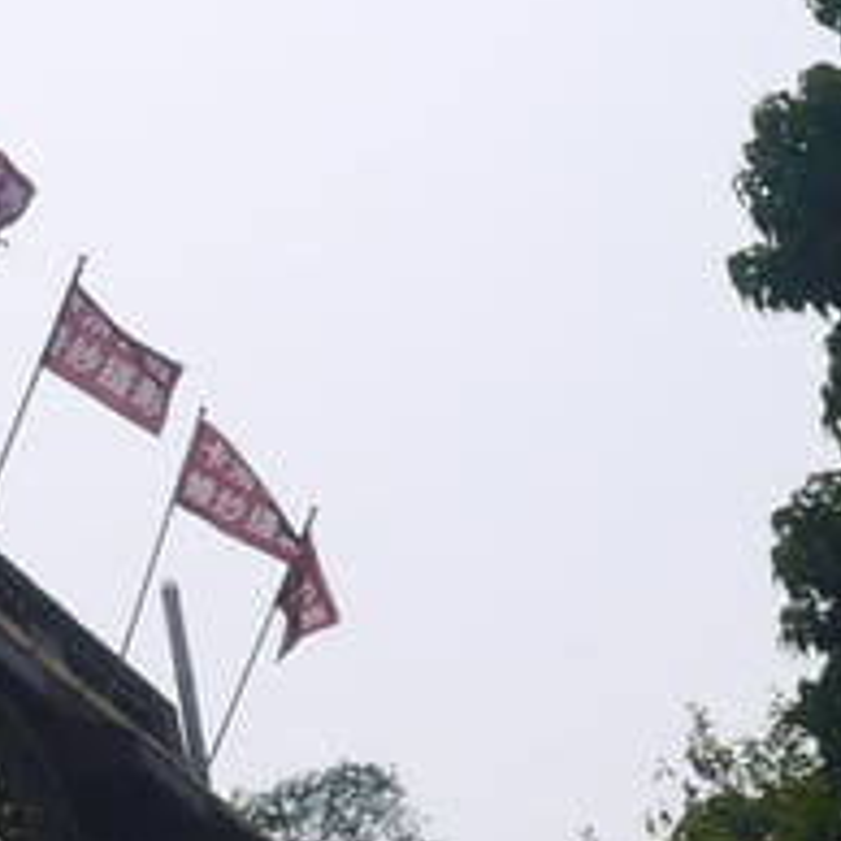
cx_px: -1240
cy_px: 251
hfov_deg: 6.8
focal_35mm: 241
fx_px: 6624
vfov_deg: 7.3
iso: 160
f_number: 11
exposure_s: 1/500
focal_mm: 22
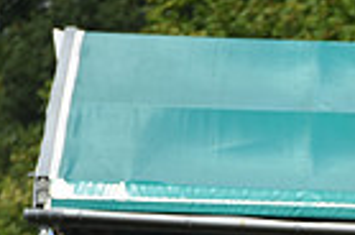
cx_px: 687
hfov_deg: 2.5
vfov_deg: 1.6
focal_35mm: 835
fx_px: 8215
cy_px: 488
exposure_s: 1/1250
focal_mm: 200
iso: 220
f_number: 6.3
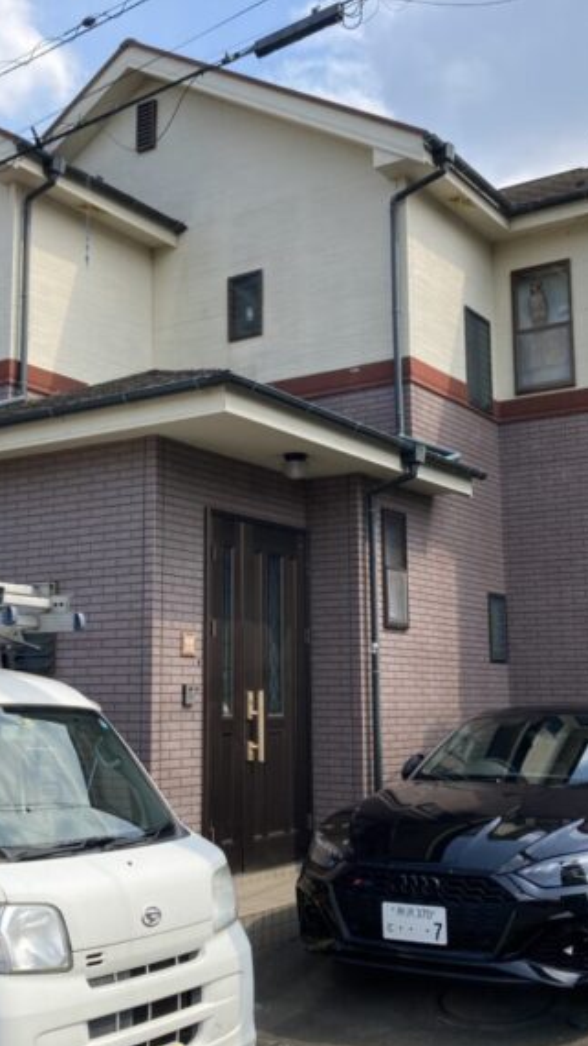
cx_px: 247
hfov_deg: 29.0
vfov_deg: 49.4
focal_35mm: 41
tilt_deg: +9.8
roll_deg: -1.3
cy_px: 526
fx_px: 1137
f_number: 1.8
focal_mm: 3.99
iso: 20
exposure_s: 1/1215
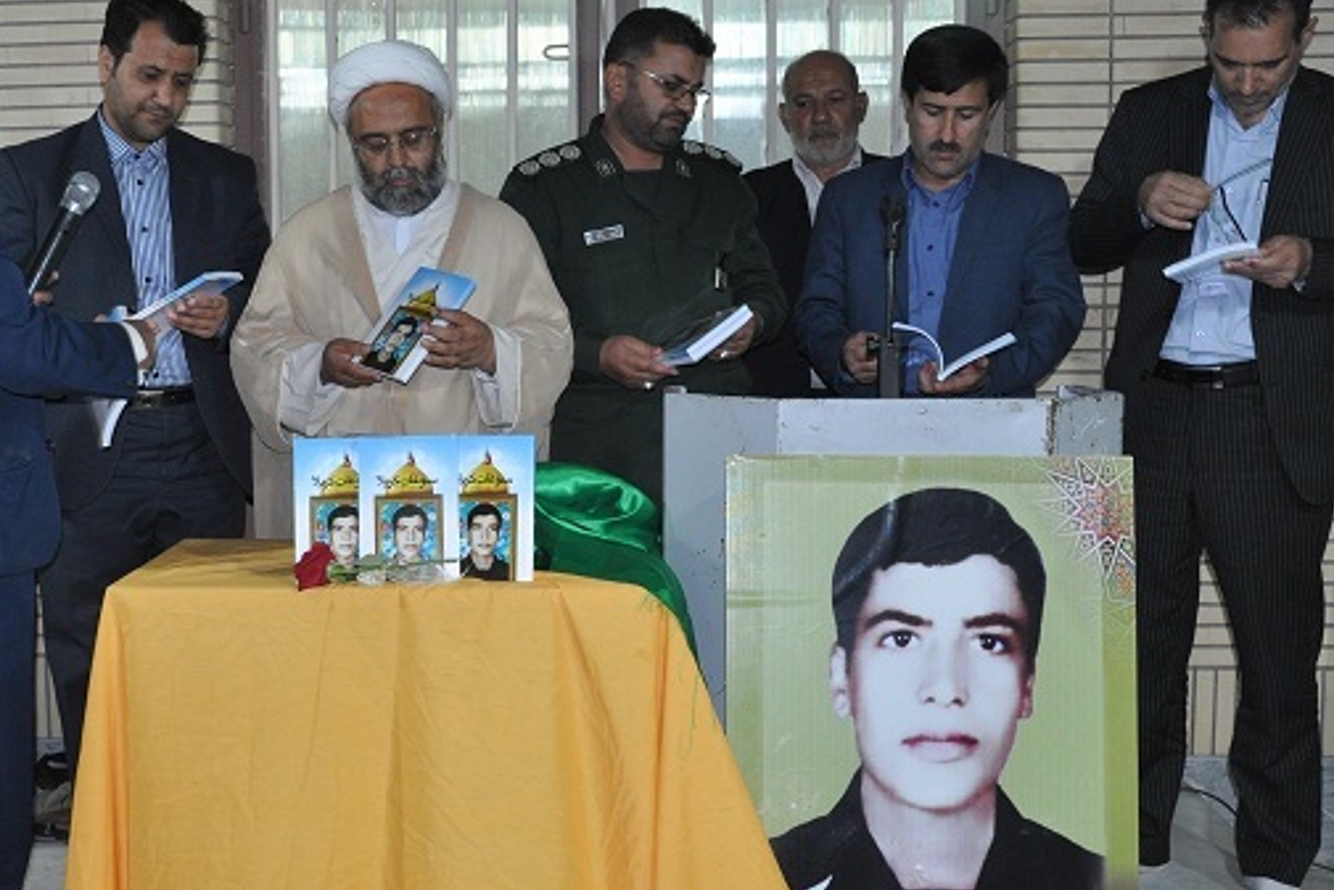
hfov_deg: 41.8
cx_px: 497
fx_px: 1732
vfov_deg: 28.8
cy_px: 481
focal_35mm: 47
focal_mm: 21
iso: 800
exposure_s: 1/60
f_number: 3.8
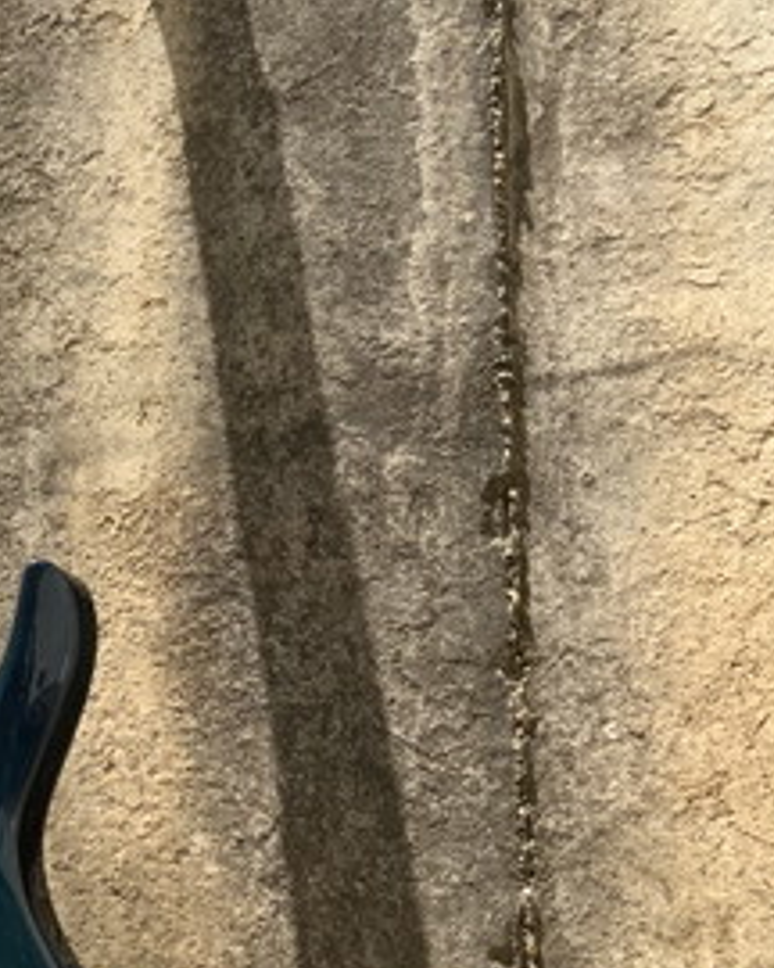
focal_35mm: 67
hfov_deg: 21.8
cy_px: 391
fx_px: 1918
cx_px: -36
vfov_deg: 28.2
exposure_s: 1/1055
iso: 16
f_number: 1.8
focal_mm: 3
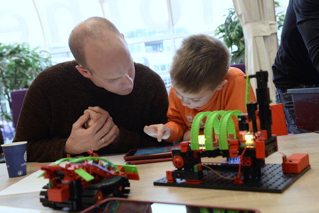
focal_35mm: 44
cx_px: 160
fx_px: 390
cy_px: 106
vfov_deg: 30.5
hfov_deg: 44.5
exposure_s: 1/125
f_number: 6.3
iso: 2500
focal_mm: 44
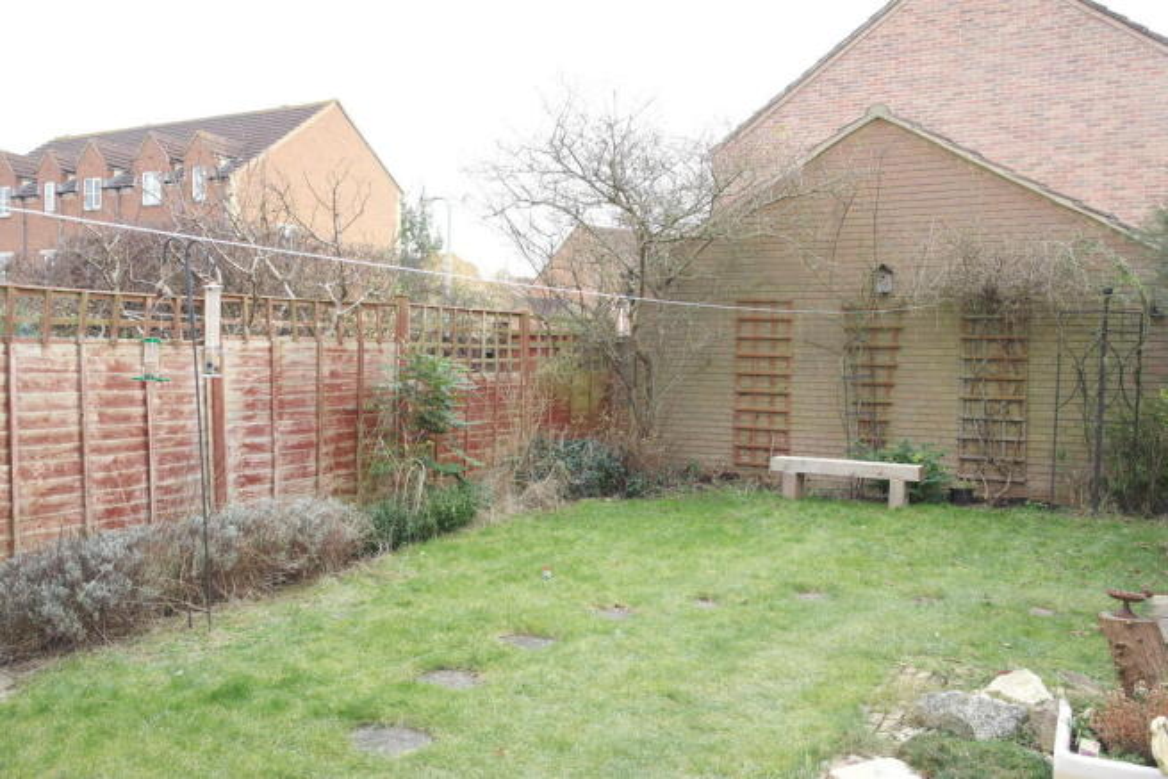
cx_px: 584
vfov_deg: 43.6
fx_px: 973
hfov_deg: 61.9
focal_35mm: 30
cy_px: 390
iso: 200
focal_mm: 20
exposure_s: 1/100
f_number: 3.5
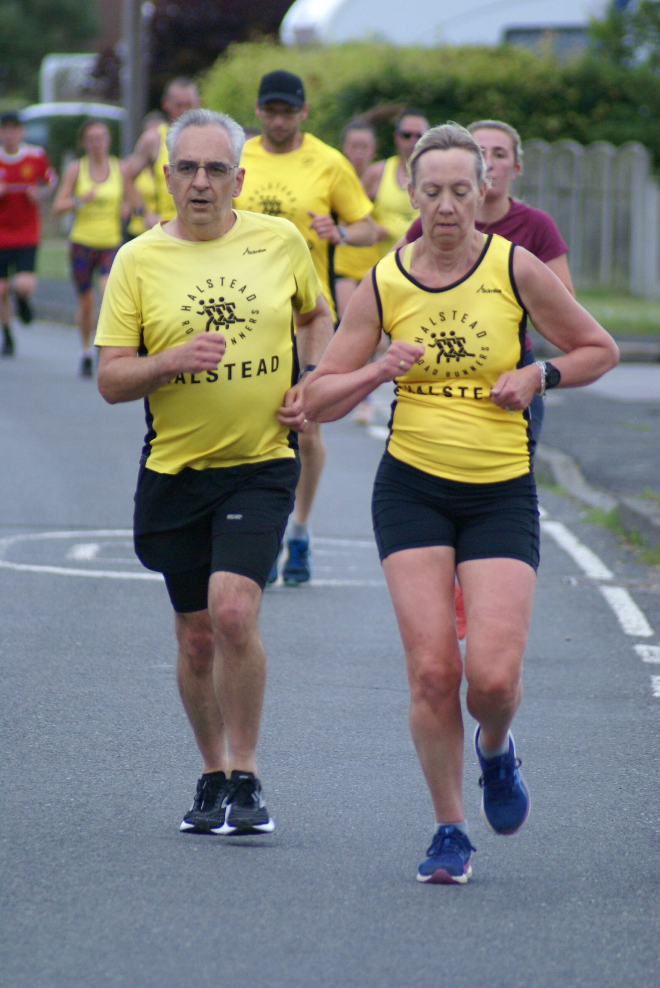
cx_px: 330
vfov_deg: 4.9
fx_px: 11529
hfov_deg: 3.3
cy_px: 494
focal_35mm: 420
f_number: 5.6
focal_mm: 280
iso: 800
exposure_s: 1/200
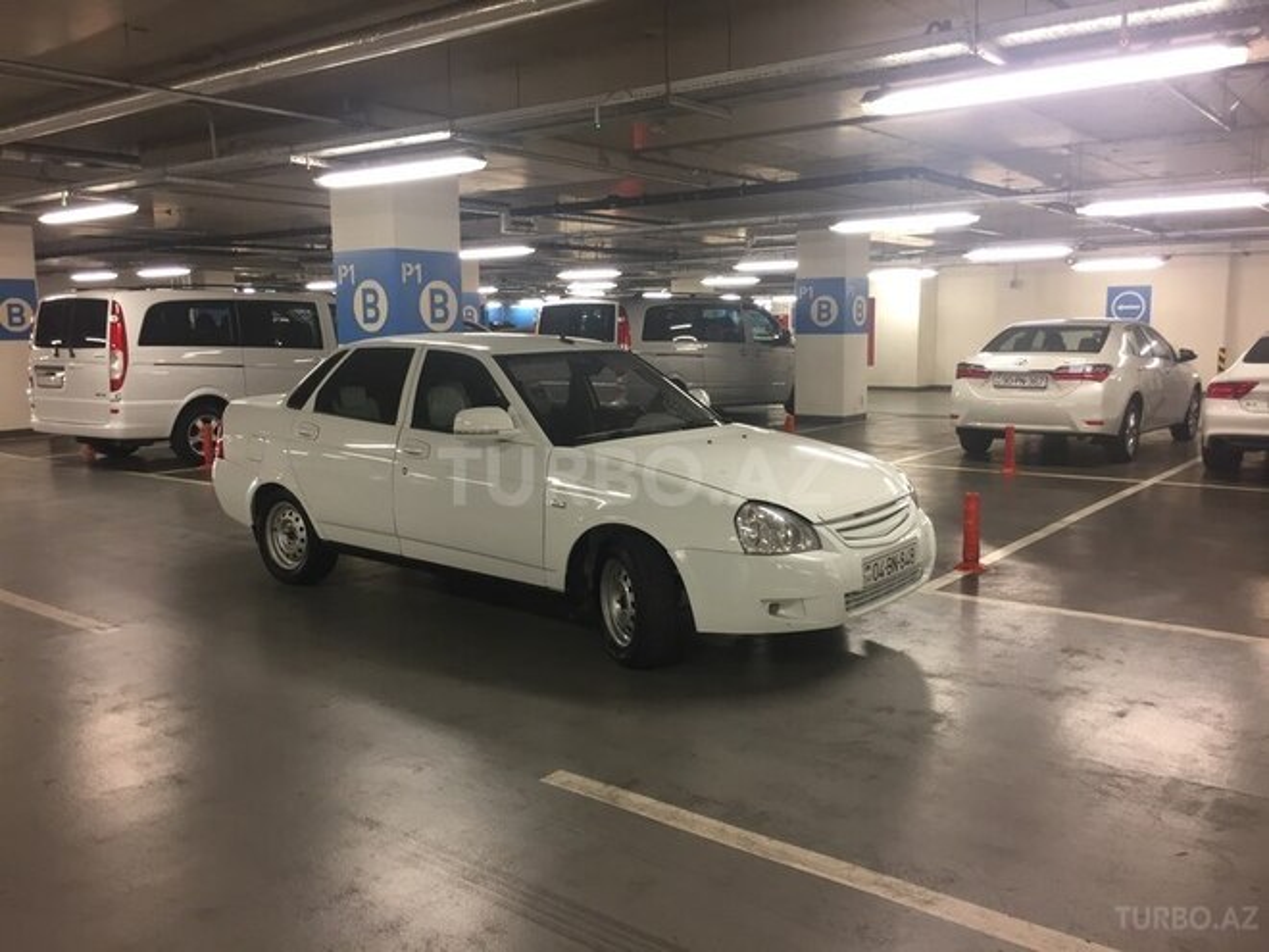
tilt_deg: -7.7
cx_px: 634
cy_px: 476
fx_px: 1063
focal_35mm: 29
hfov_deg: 61.7
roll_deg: +0.3
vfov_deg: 48.2
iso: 80
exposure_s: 1/33
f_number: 2.2
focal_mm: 4.15
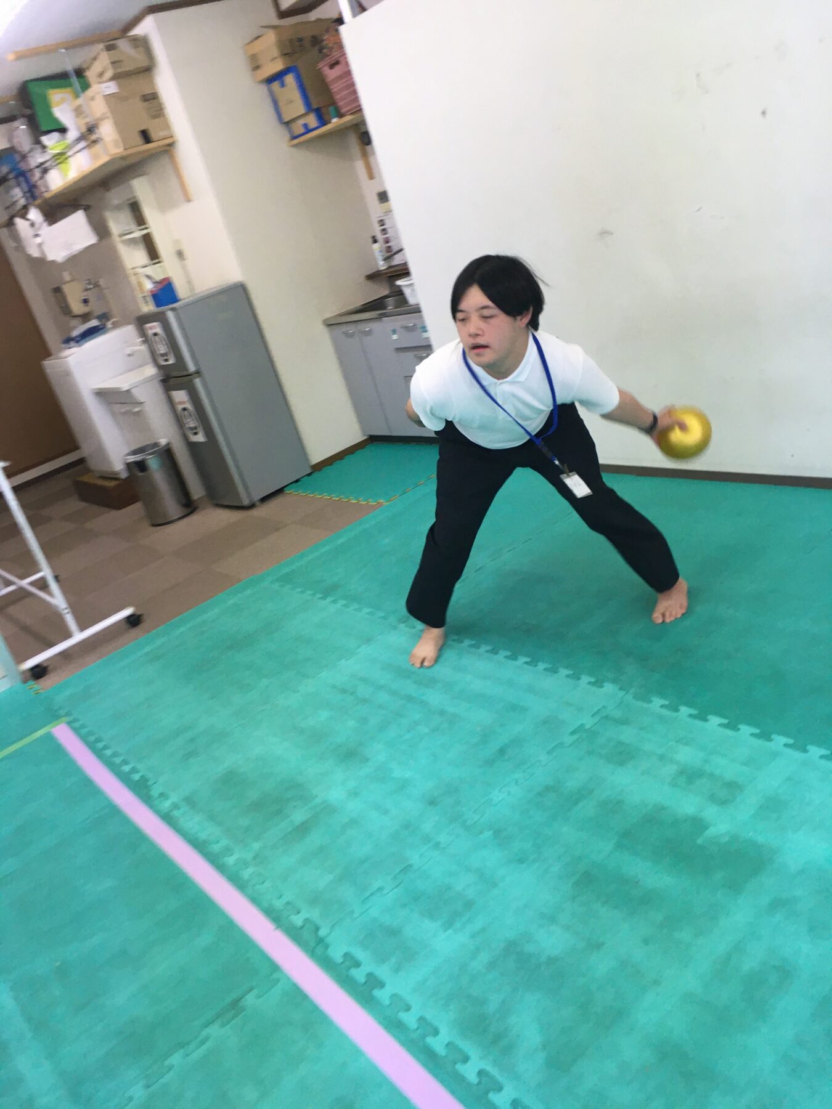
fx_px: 929
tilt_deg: -23.8
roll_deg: +21.6
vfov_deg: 61.7
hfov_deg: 48.2
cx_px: 416
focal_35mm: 29
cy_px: 554
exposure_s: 1/30
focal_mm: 4.15
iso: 32
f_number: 2.2
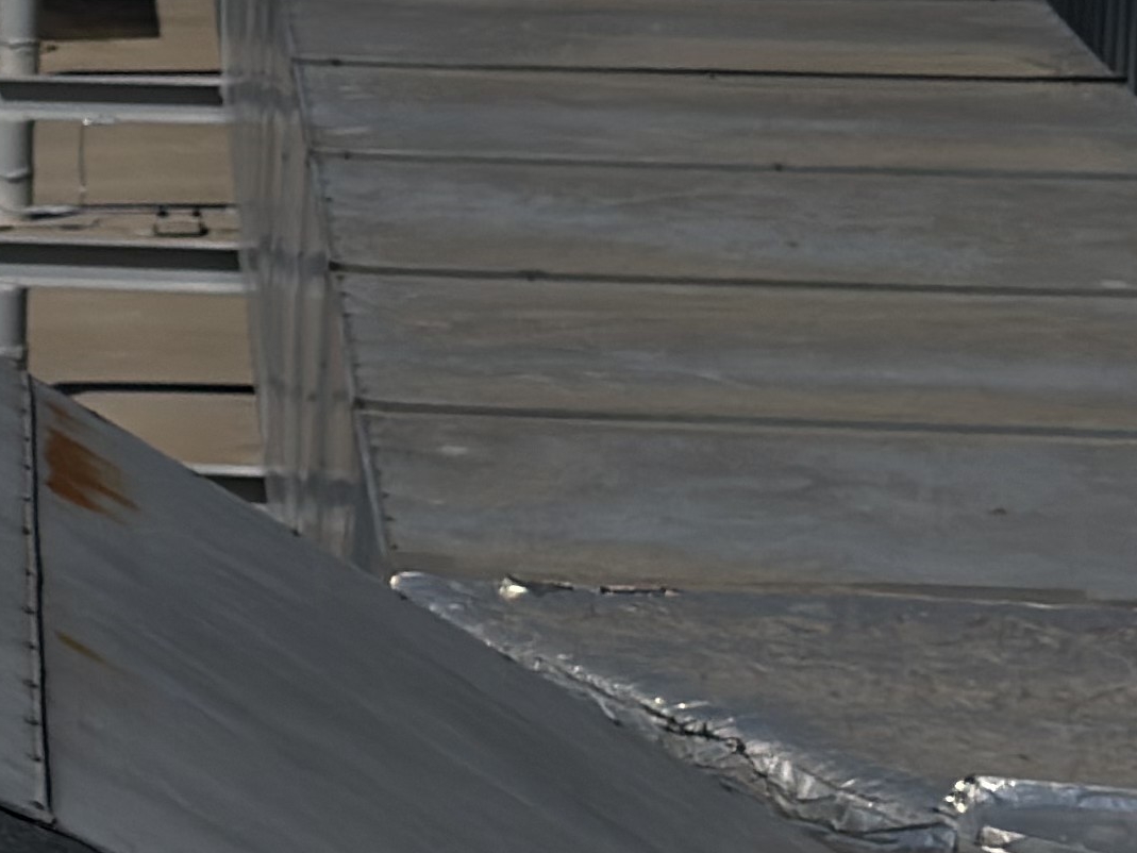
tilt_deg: -8.9
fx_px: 5946
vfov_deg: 8.2
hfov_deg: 9.7
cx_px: -1595
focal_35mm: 181
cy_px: 79
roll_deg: +0.8
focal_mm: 6.76
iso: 80
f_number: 1.78
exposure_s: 1/15873
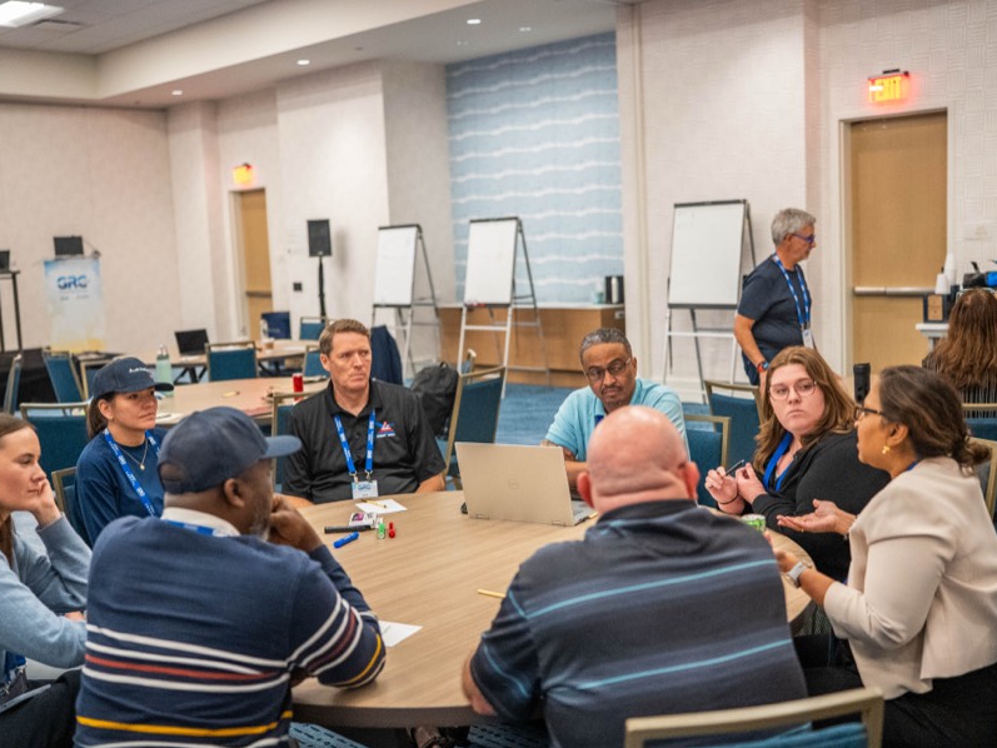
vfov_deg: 37.7
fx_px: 1095
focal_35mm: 38
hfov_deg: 49.0
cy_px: 375
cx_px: 488
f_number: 2.2
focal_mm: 35
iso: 10000
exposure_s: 1/200
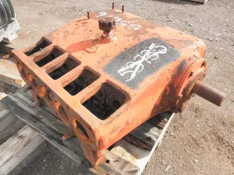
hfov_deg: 63.4
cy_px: 88
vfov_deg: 49.7
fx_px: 189
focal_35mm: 28
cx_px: 117
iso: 64
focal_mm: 5
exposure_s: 1/60
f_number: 8.5
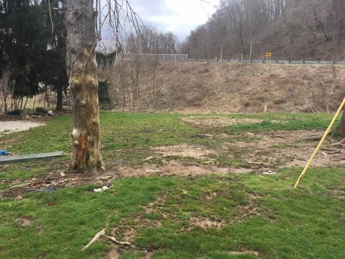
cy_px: 130
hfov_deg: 61.7
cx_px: 172
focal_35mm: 29
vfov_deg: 48.2
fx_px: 289
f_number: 2.2
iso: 25
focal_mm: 4.15
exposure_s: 1/561
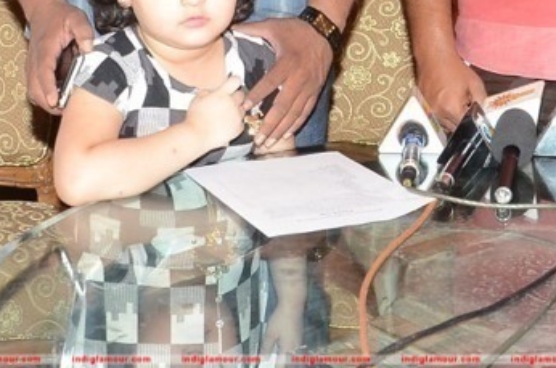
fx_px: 1926
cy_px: -165
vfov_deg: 10.6
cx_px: 550
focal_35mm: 125
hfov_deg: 16.1
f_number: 5.6
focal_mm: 24
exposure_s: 1/125
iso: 500
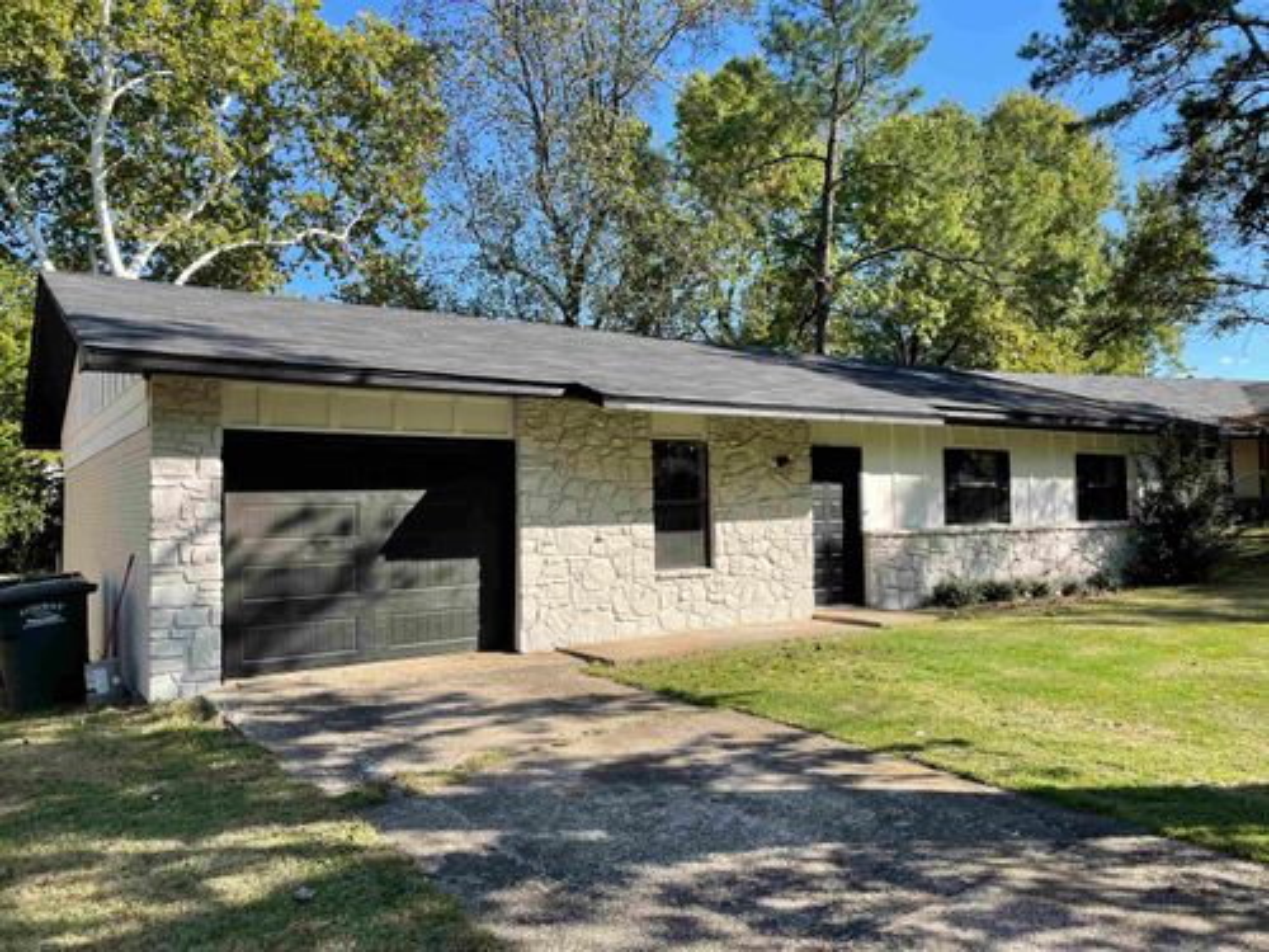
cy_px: 476
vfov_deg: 53.1
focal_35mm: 26
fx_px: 953
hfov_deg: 67.3
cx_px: 634
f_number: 1.6
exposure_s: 1/1366
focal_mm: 4.2
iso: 32
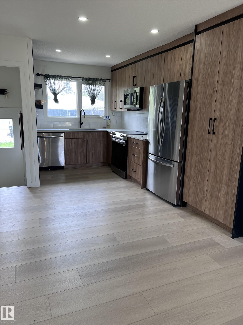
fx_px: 243
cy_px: 162
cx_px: 122
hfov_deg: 53.1
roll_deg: -1.4
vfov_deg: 67.3
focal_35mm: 26
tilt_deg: -10.6
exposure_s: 1/120
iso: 50
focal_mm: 5.7
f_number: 1.5
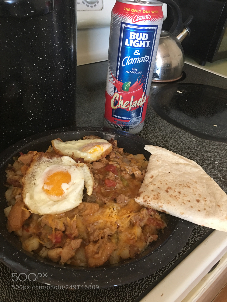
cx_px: 114
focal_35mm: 29
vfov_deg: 61.7
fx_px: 254
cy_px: 151
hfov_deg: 48.2
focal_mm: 4.15
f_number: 2.2
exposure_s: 1/15
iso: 100
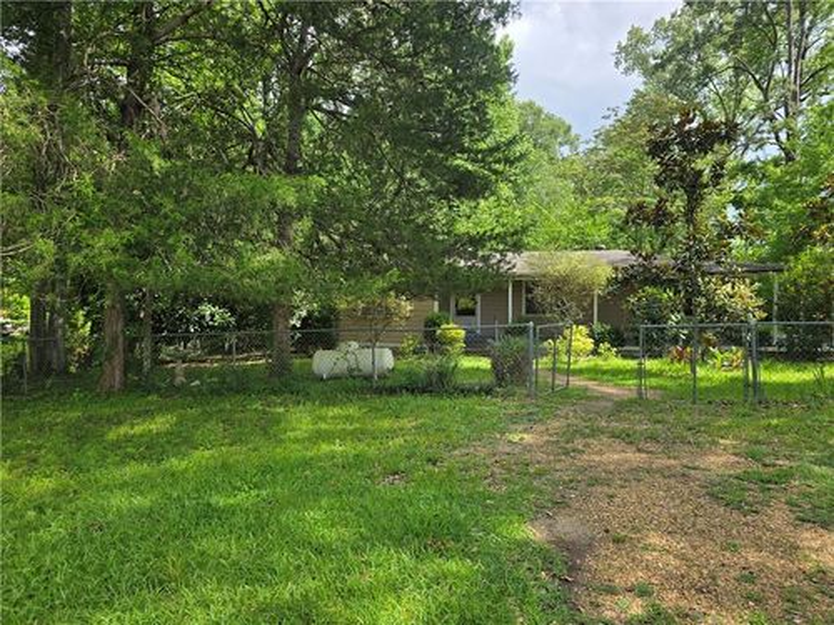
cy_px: 312
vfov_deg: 58.9
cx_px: 417
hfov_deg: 73.9
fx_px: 554
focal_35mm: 23
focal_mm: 6.3
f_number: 1.7
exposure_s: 1/406
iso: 12
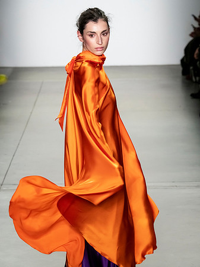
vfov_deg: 9.9
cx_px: 100
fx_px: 1542
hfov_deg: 7.4
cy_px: 134
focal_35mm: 200
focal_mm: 100
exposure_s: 1/400
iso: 1600
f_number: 5.6
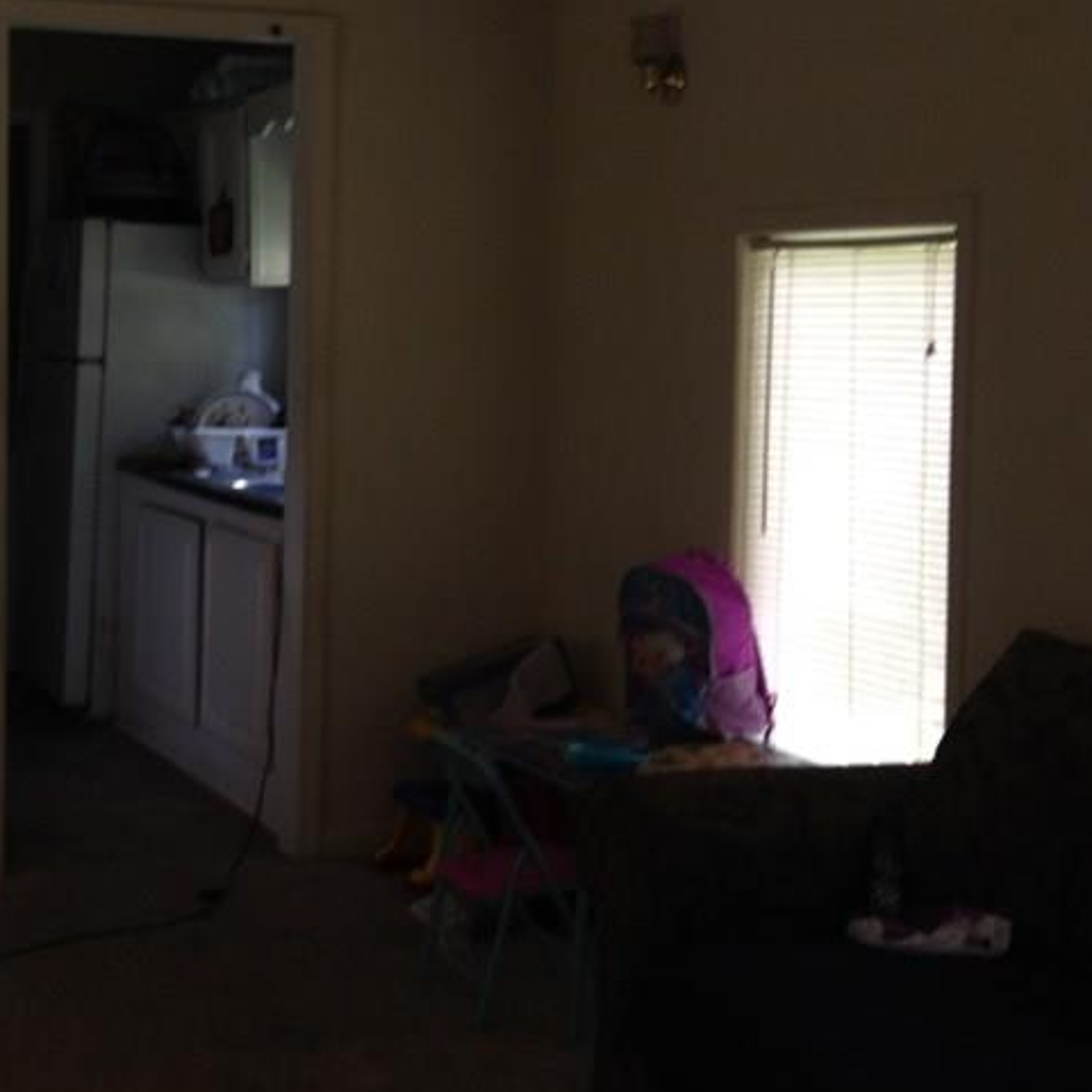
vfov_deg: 26.0
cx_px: 212
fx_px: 2356
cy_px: 398
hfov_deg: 25.6
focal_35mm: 66
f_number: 2.4
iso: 50
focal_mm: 4.28
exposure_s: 1/32
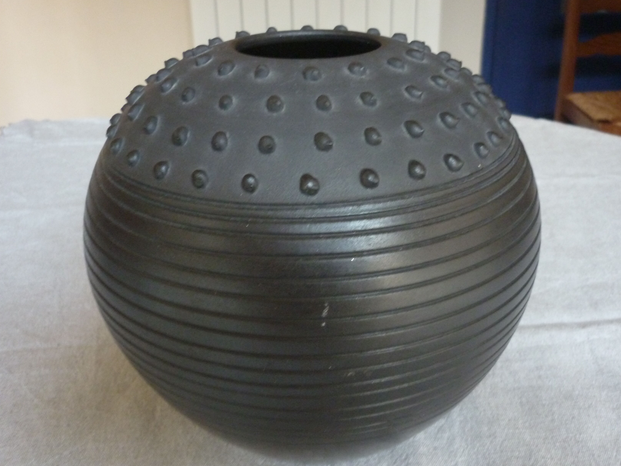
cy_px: 246
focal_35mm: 37
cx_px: 337
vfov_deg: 38.6
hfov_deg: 50.1
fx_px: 664
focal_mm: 5.5
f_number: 2.8
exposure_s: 1/8
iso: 400
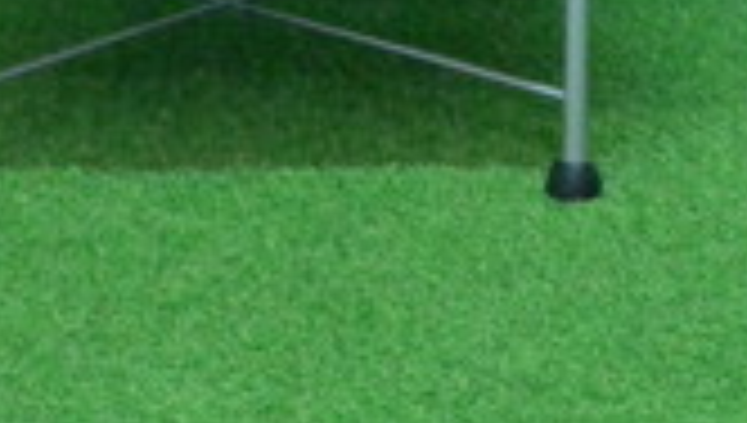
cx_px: 236
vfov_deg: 5.4
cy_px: -331
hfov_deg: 9.7
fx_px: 4404
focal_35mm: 222
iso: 2000
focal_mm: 25.6
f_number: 5.3
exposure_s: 1/30
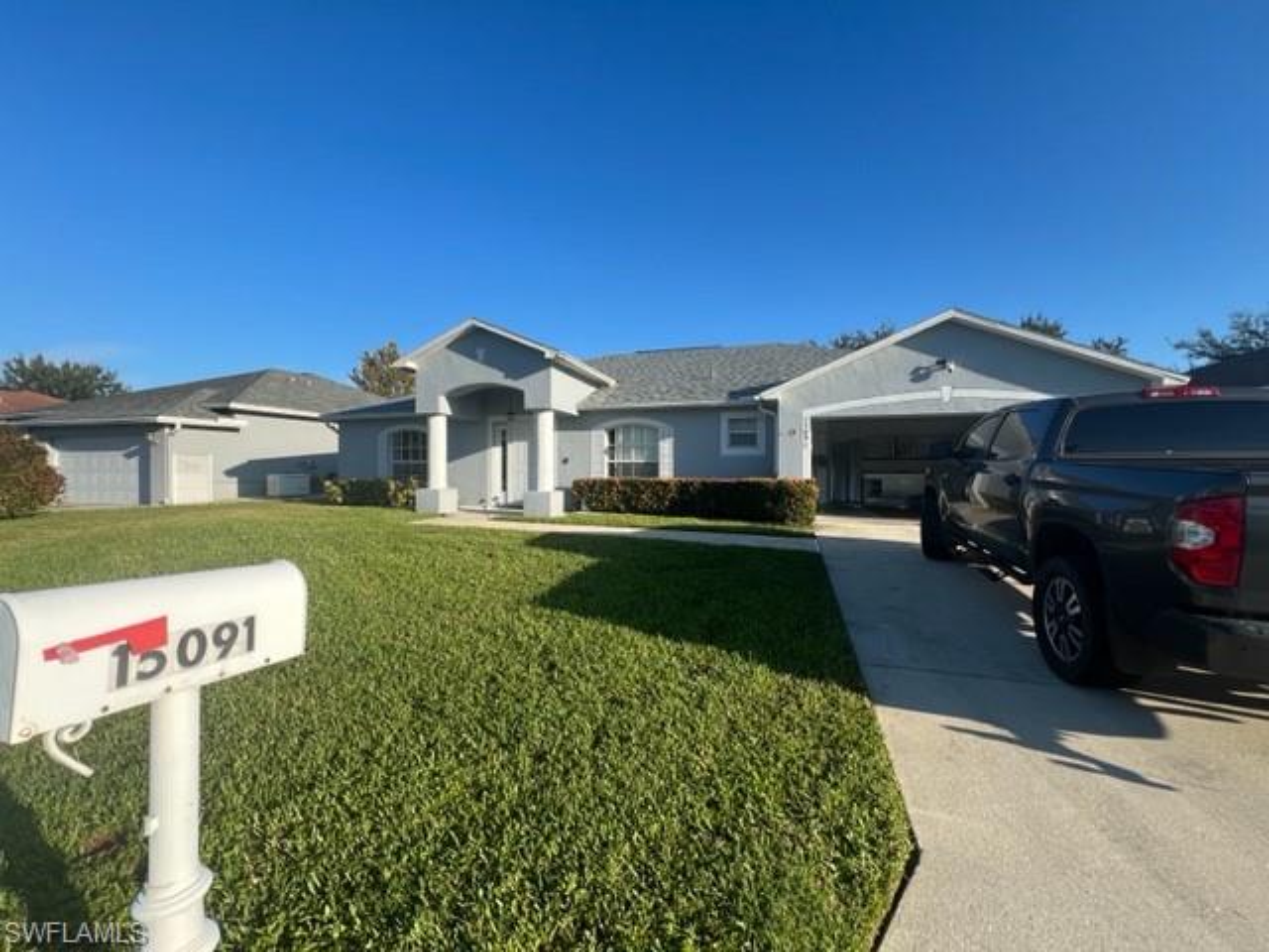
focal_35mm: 13
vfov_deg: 89.9
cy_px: 476
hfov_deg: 106.2
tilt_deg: -0.3
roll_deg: +1.0
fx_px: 477
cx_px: 634
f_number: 1.8
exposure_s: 1/968
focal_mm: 1.57
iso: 32
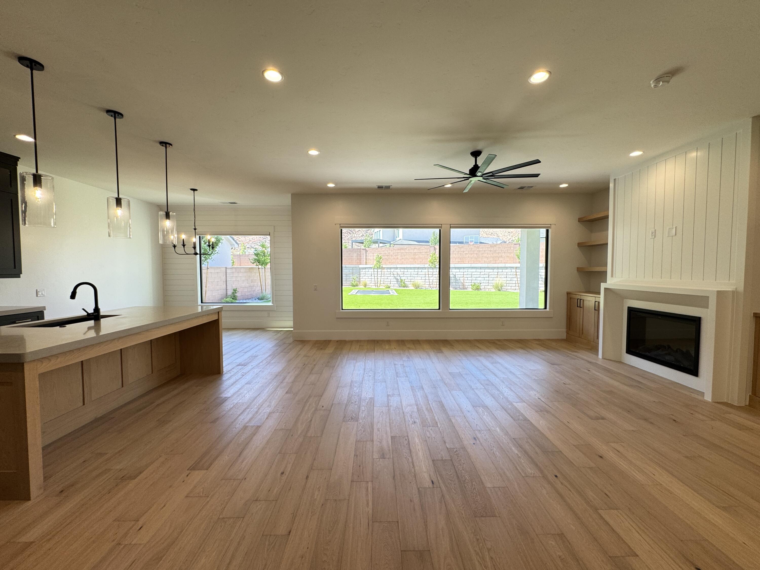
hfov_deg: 102.1
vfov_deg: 85.7
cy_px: 285
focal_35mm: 14
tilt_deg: -2.7
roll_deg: -0.7
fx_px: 307
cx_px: 380
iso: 80
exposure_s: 1/120
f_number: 2.2
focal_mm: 2.22
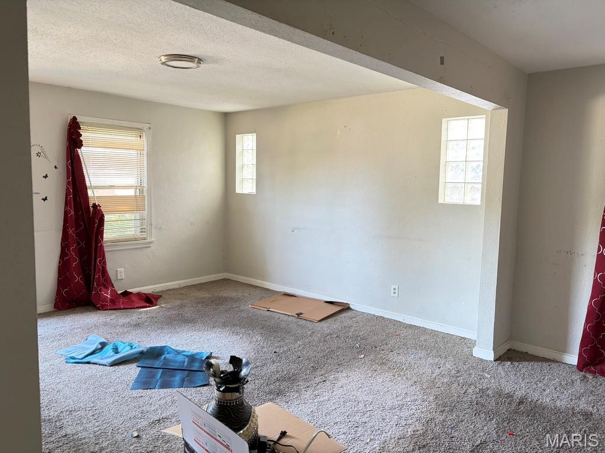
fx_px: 454
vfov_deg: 53.1
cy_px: 226
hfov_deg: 67.3
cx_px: 302
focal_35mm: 26
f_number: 1.6
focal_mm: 5.96
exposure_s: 1/60
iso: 320
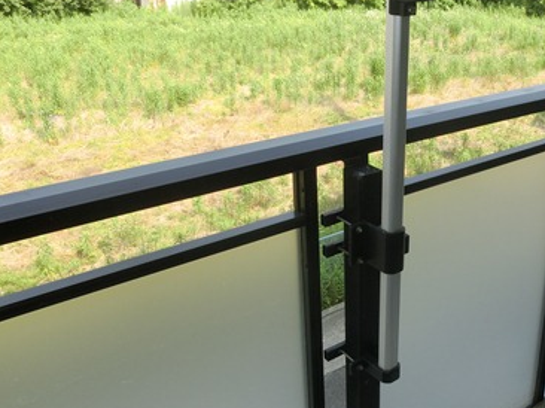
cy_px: 192
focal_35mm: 42
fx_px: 661
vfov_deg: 34.3
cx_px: 451
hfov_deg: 42.4
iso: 80
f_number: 3
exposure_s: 1/320
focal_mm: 4.24
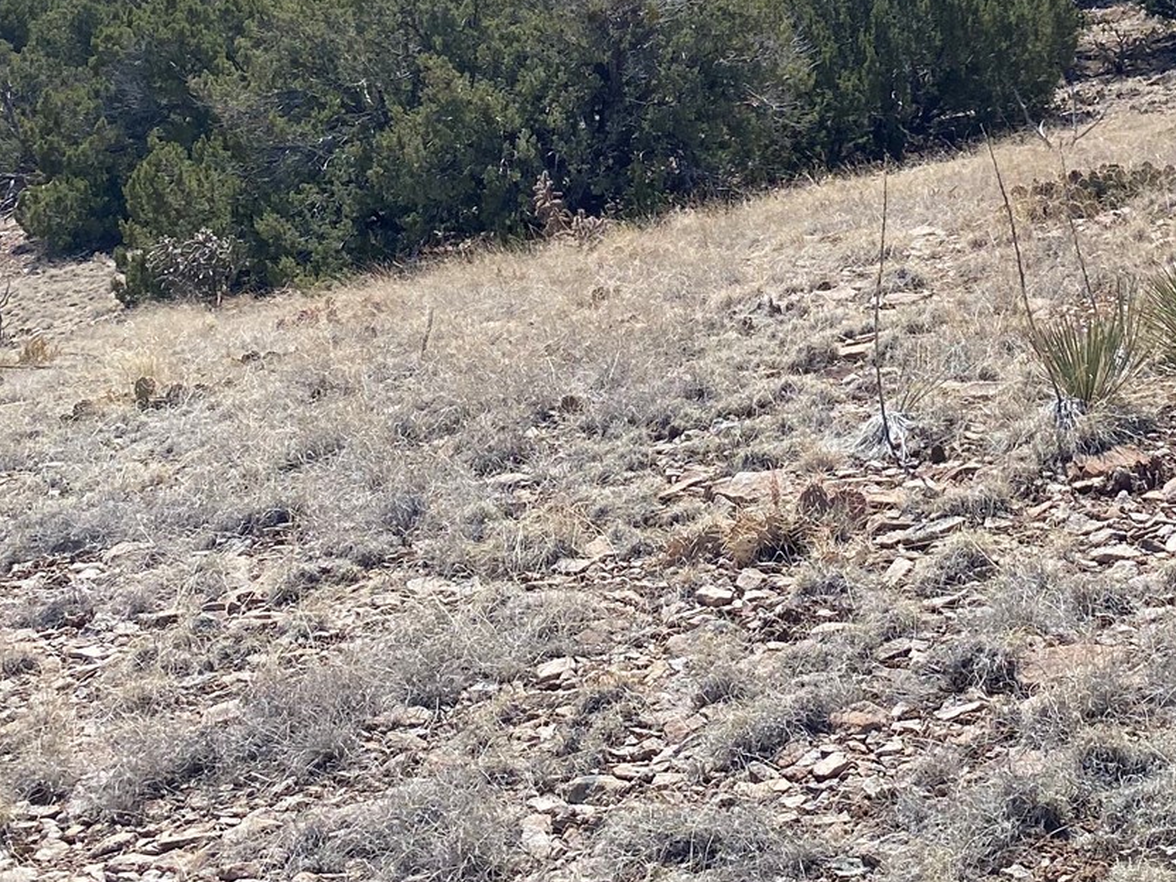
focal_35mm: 64
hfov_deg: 29.3
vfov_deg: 21.6
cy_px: -120
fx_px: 2174
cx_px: 1015
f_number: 1.8
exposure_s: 1/2967
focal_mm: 4.25
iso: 32
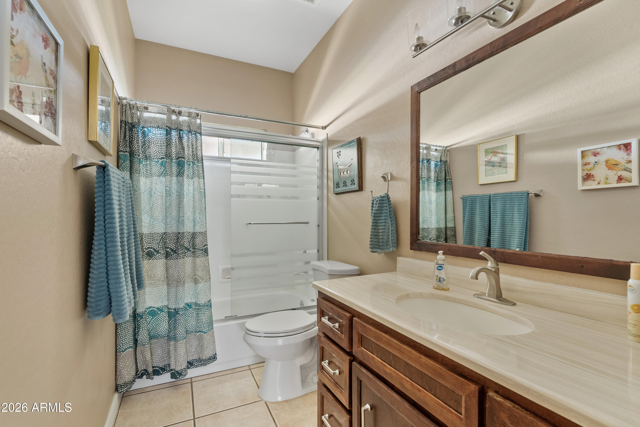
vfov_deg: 73.8
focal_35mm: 16
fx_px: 285
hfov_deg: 96.7
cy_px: 214
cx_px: 320
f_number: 8
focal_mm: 16
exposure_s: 20
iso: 100
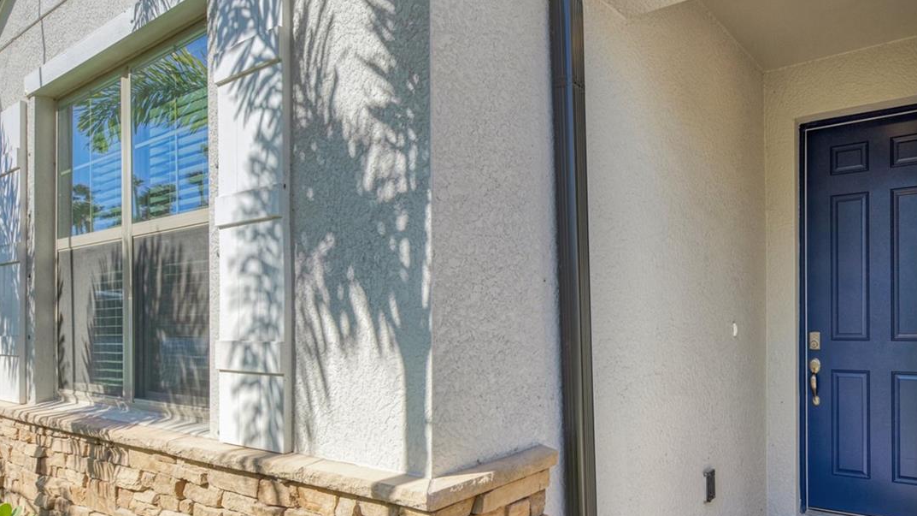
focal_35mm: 25
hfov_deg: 70.5
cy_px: 319
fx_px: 608
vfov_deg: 45.6
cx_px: 655
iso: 400
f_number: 7.1
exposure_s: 1/200
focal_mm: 16
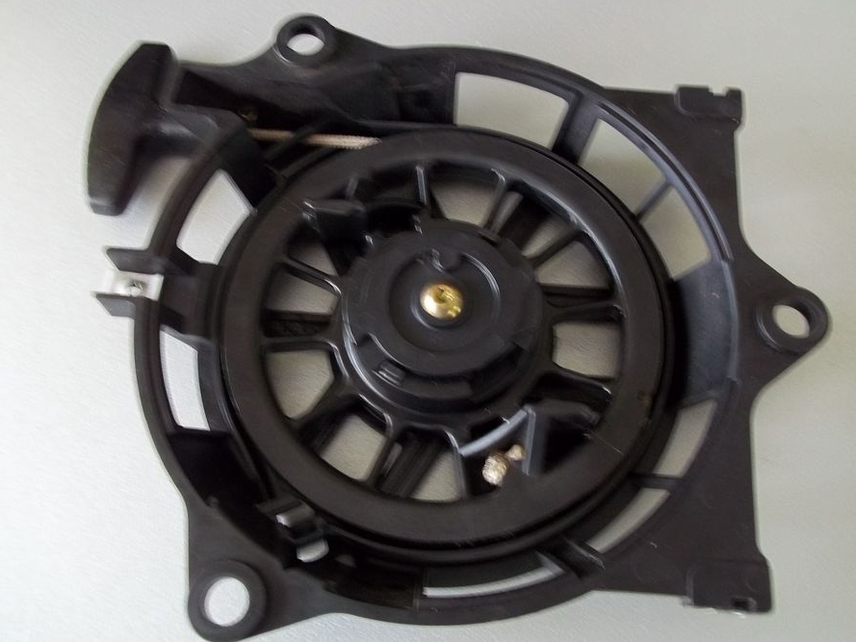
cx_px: 417
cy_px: 306
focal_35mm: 36
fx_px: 890
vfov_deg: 39.7
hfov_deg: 51.3
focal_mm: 5.7
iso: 160
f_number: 2.9
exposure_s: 1/13
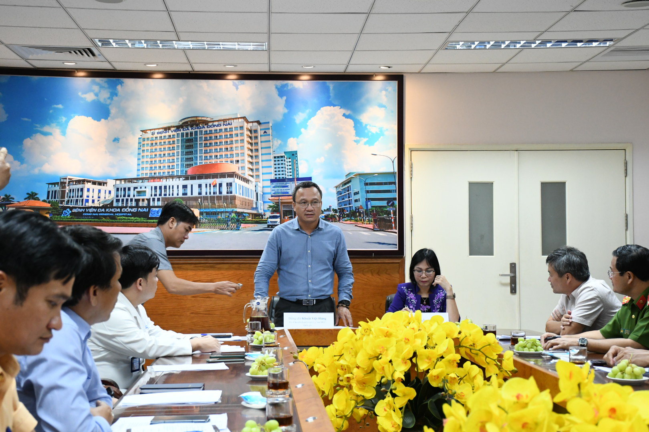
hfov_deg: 33.4
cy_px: 216
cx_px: 324
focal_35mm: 60
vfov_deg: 22.6
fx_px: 1082
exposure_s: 1/100
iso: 2500
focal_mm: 40
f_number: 5.6
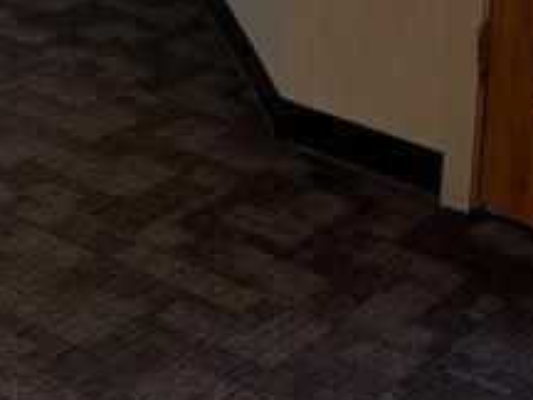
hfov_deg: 16.6
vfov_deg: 11.8
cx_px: -101
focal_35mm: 114
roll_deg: -1.4
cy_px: -358
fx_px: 1755
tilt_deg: -9.3
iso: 200
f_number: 1.78
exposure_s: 1/207
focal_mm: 6.76
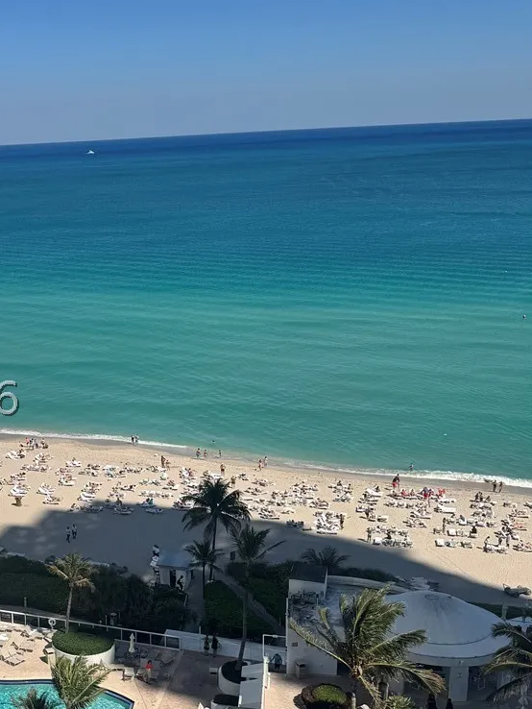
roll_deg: +1.4
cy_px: 399
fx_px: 1065
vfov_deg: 36.8
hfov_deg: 26.1
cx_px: -37
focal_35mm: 52
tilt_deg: -12.6
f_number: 1.78
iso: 80
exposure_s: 1/7937
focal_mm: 6.76
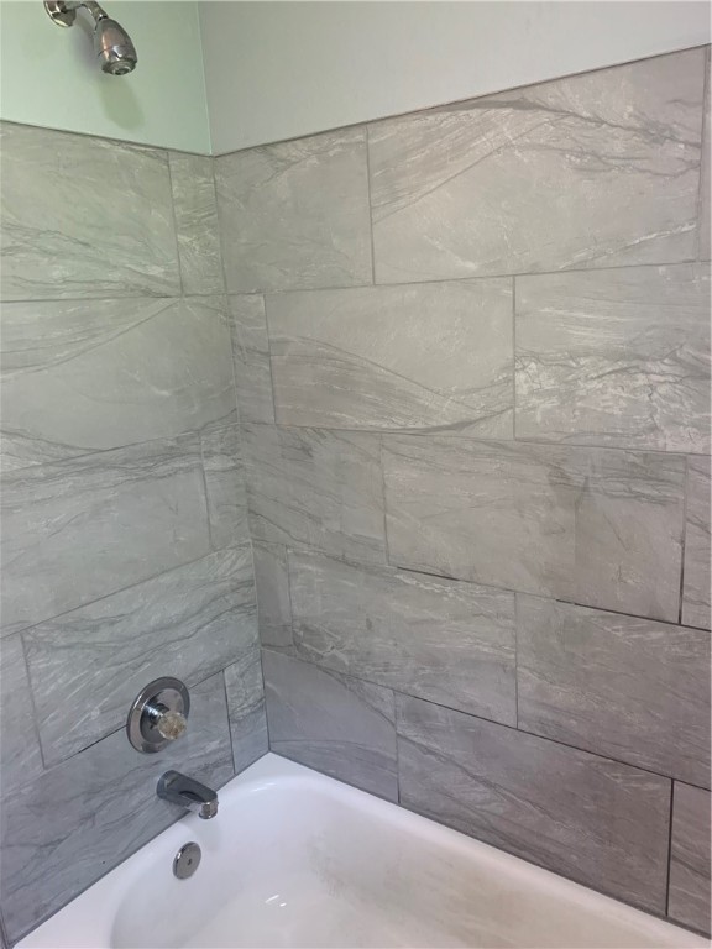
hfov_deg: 53.1
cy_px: 474
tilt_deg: -13.4
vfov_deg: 67.3
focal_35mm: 26
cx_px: 356
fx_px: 713
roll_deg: +3.9
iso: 160
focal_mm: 4.25
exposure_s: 1/60
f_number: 1.8
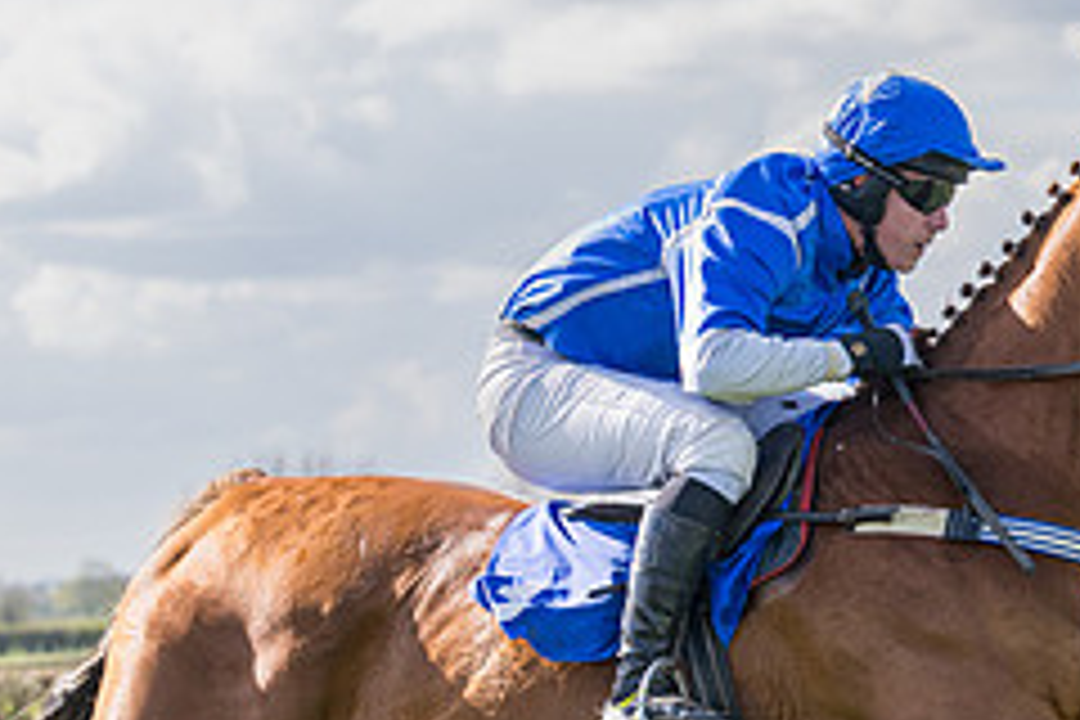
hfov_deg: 8.5
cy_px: 607
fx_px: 7169
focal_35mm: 239
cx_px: 1187
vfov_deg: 5.7
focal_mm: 75
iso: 400
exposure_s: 1/2000
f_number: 4
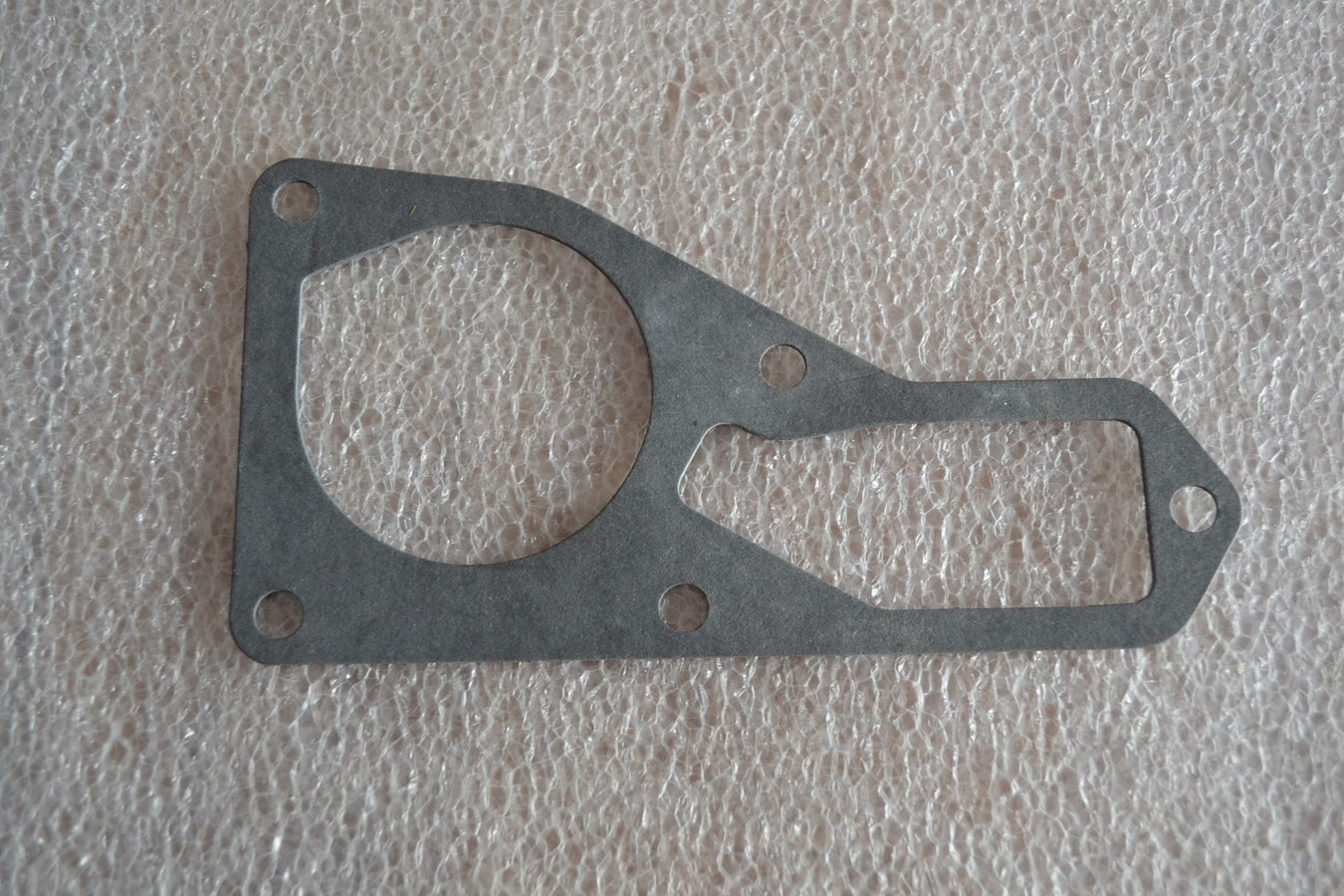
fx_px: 1456
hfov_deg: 49.6
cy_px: 448
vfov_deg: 34.2
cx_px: 672
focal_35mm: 39
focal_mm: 26
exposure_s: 1/60
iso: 800
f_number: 4.2
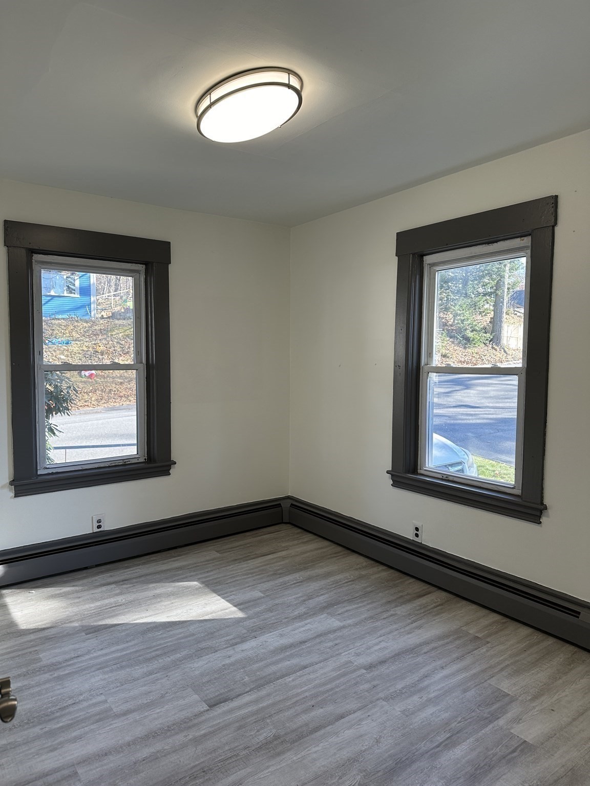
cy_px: 393
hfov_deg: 56.8
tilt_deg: -2.5
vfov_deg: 71.6
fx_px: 545
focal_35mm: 24
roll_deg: -0.6
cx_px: 295
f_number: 1.78
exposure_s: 1/169
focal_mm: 6.86
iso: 80
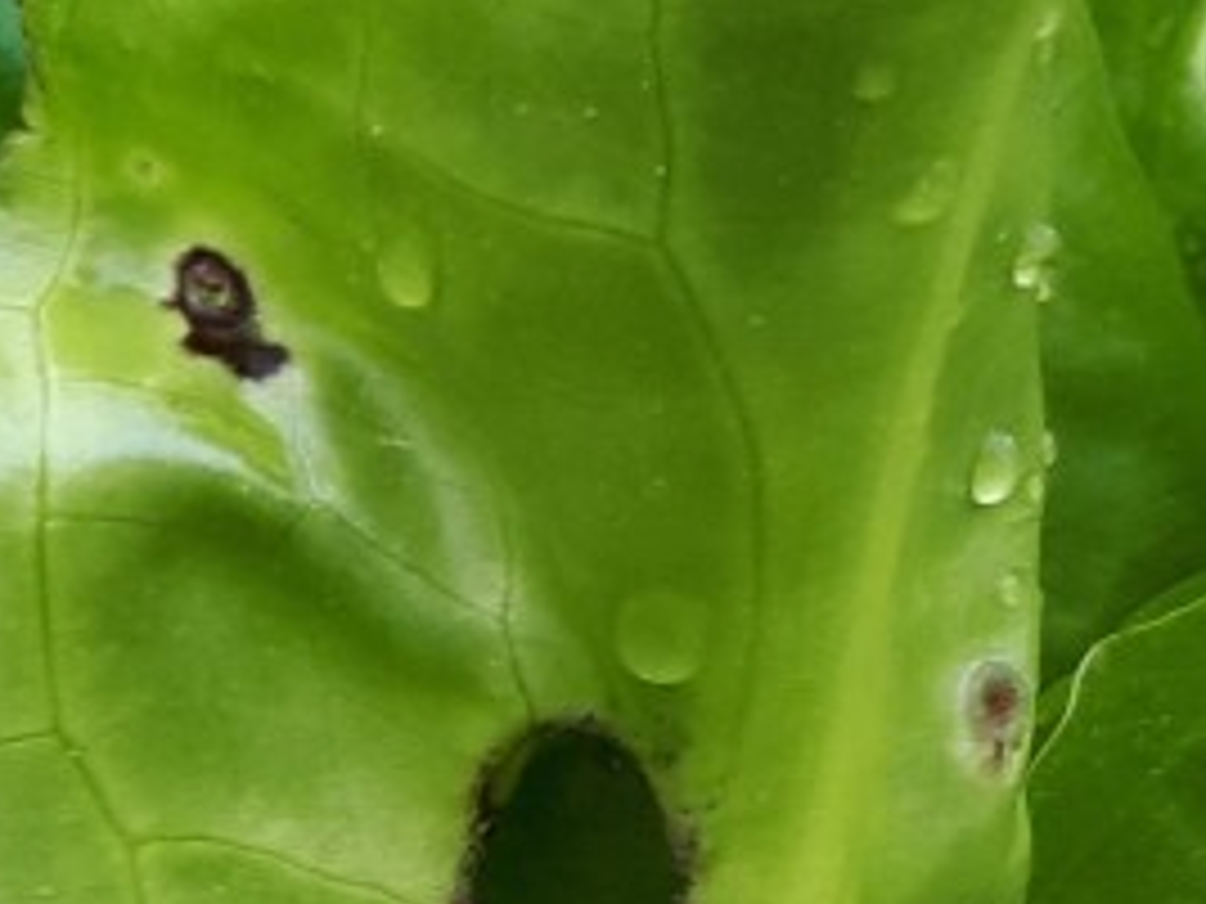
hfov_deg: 11.1
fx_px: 5052
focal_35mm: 145
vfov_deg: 10.2
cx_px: -1850
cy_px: 792
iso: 40
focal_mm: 3.6
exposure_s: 1/167
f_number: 1.9
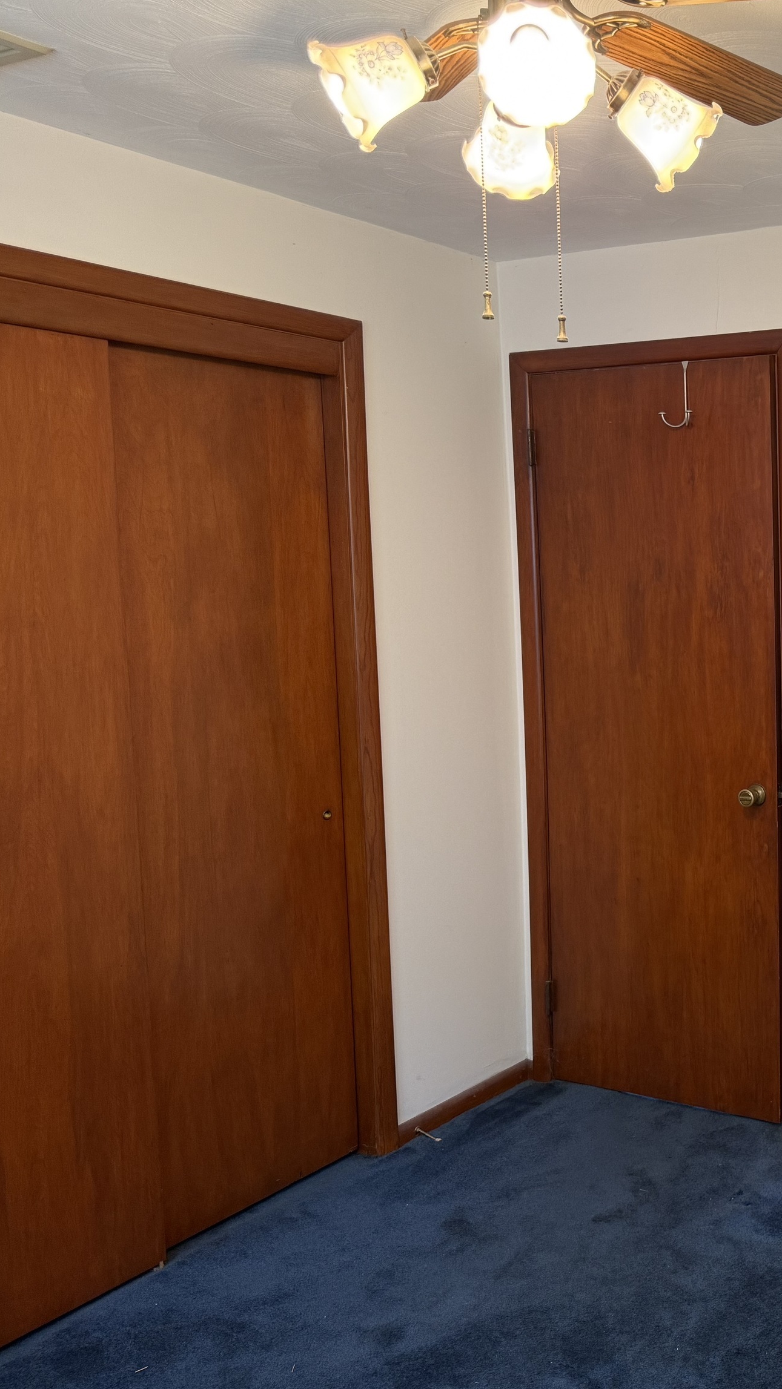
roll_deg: +0.5
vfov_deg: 56.6
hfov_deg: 30.3
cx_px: 852
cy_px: 695
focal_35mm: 35
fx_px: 1290
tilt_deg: -5.3
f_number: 1.78
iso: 125
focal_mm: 6.76
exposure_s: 1/60
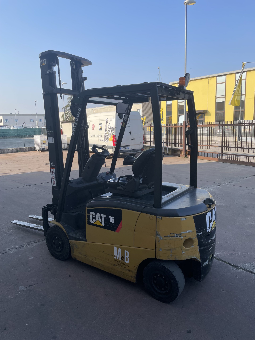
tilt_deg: -8.9
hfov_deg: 53.1
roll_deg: +2.1
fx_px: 255
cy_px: 170
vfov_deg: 67.3
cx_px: 128
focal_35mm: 26
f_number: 1.6
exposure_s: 1/1855
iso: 32
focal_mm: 4.2
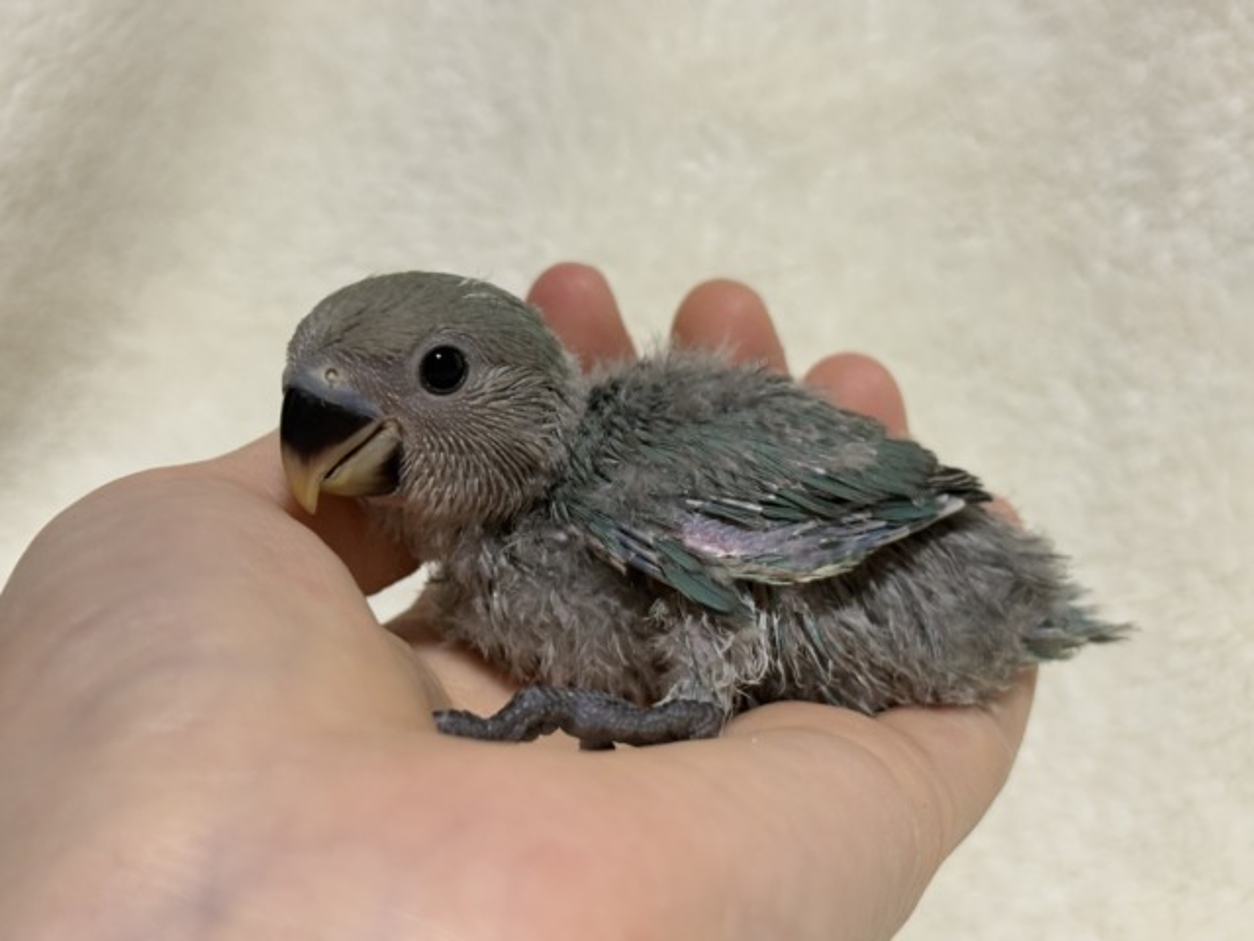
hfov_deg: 36.8
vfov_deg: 28.0
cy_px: 470
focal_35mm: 52
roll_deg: -2.3
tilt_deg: -9.1
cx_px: 627
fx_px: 1884
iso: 200
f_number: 1.6
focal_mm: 5.96
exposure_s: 1/33
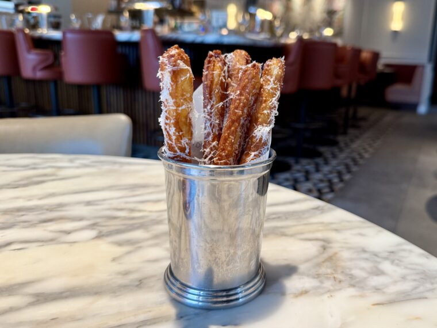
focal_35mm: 24
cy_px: 164
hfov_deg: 71.6
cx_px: 218
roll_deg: -1.8
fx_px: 303
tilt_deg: -13.3
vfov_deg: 56.8
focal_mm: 6.76
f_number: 1.78
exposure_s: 1/100
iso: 160
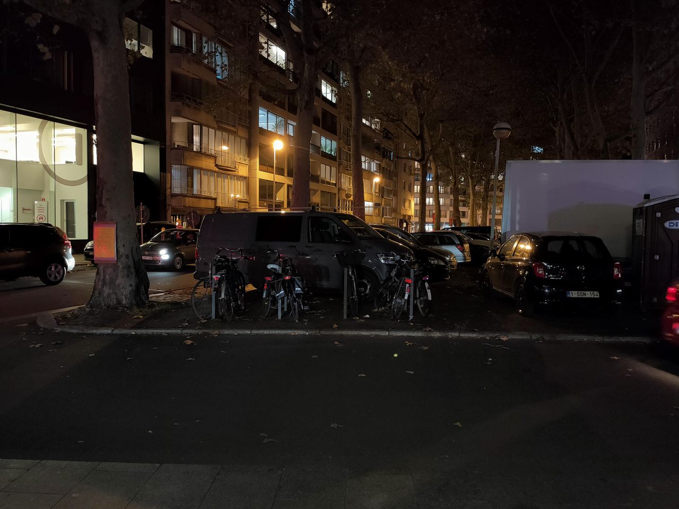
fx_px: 530
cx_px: 340
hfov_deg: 65.3
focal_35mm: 27
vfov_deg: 51.4
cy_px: 254
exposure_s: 1/10
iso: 975
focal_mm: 4.77
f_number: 1.7
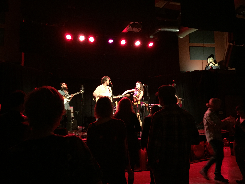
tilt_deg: +5.6
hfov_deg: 61.7
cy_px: 92
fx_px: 205
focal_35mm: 29
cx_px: 122
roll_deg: +0.5
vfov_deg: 48.2
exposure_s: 1/15
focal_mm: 4.15
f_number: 2.2
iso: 640
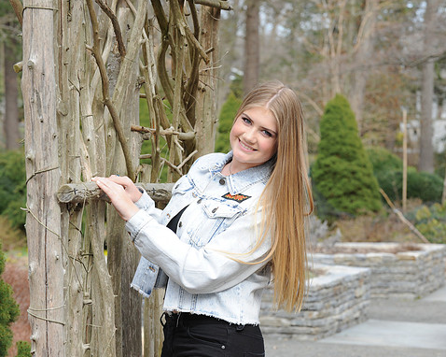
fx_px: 1742
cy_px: 178
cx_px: 233
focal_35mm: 132
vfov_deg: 11.7
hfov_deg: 14.6
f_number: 11
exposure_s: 1/125
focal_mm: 116
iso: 400
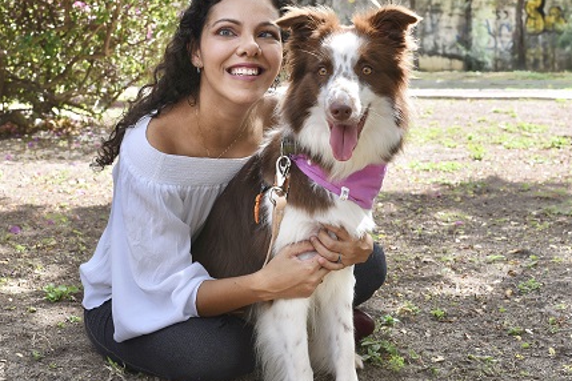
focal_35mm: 70
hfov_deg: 28.8
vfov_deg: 19.5
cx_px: 245
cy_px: 187
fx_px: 1112
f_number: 8
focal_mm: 50
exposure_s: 1/160
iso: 250
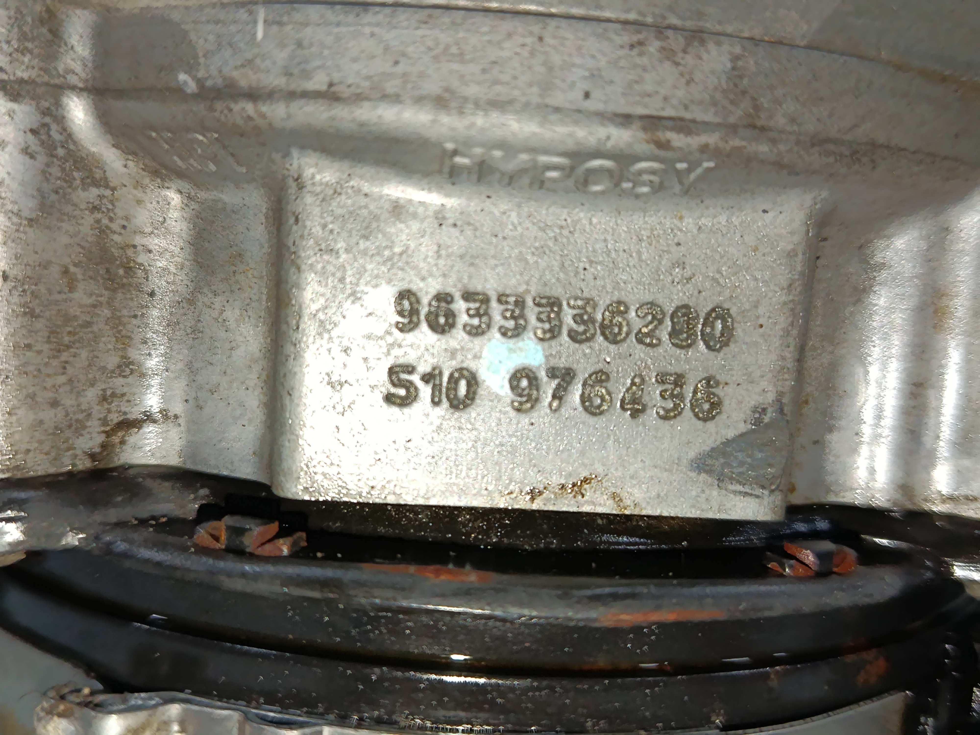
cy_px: 368
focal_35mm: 35
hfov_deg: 52.6
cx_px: 490
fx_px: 991
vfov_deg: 40.7
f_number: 1.7
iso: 445
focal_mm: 5.24
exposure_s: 1/100
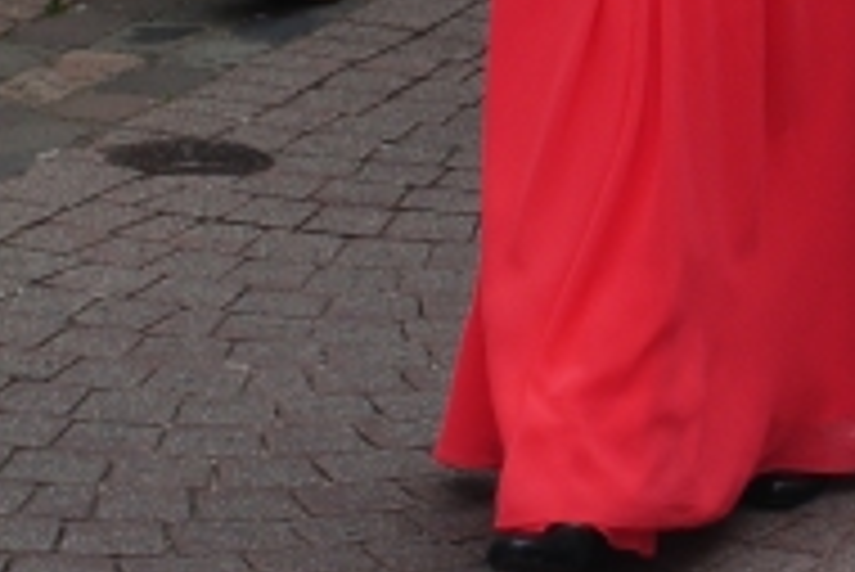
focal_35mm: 240
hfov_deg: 8.2
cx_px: 1728
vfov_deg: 5.6
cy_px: -486
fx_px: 5704
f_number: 10
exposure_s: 1/200
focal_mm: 32
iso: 200
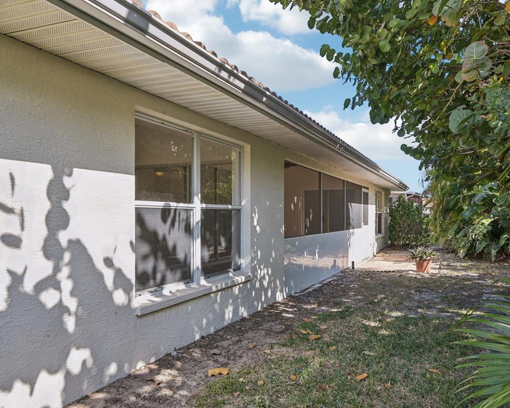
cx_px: 306
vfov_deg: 56.8
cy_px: 214
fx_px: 377
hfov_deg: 67.4
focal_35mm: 25
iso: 400
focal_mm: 21
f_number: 8
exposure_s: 1/320
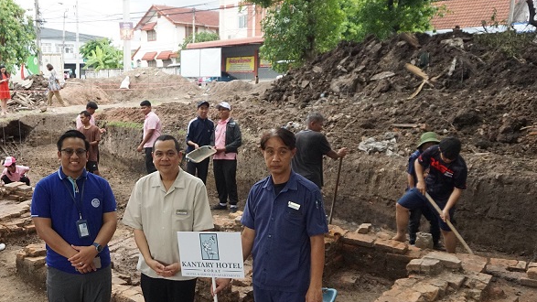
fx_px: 513
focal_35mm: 36
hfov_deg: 54.2
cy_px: 202
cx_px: 178
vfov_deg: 32.5
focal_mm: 16
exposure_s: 1/2000
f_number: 4
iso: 1250
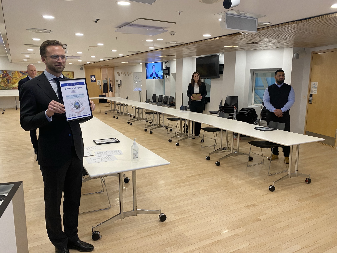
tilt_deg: -9.4
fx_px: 253
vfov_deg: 53.1
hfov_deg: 67.3
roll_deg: -0.5
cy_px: 126
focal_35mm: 26
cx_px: 168
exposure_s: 1/50
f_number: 1.8
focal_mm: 4.25
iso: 160
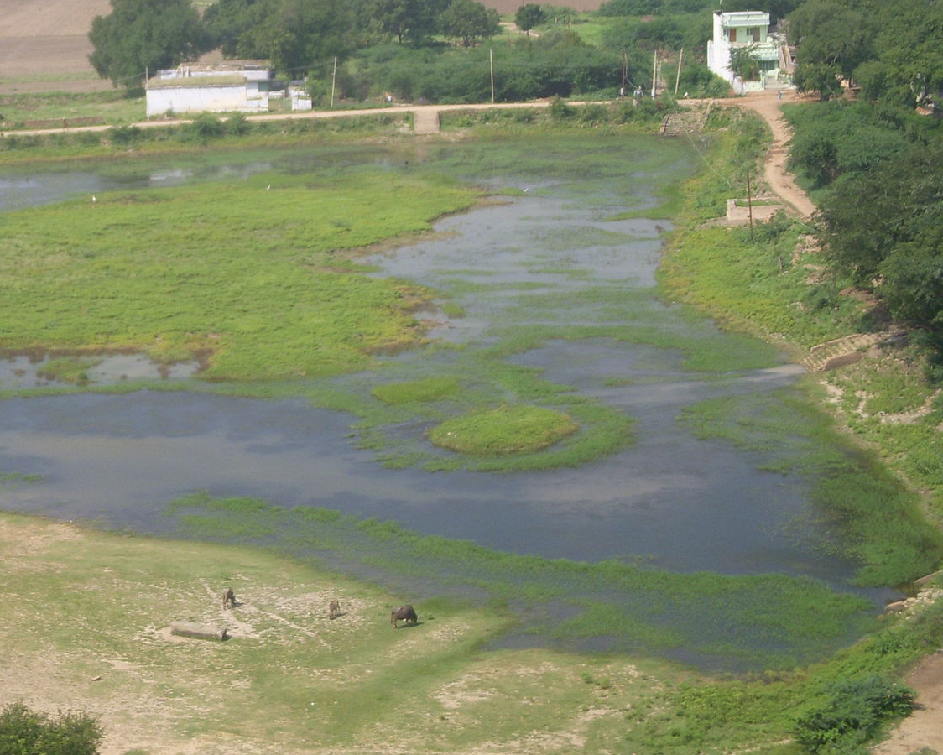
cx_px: 163
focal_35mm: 95
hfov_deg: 19.9
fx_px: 2652
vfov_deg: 16.2
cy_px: 263
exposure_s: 1/800
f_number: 3.6
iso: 100
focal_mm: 9.4
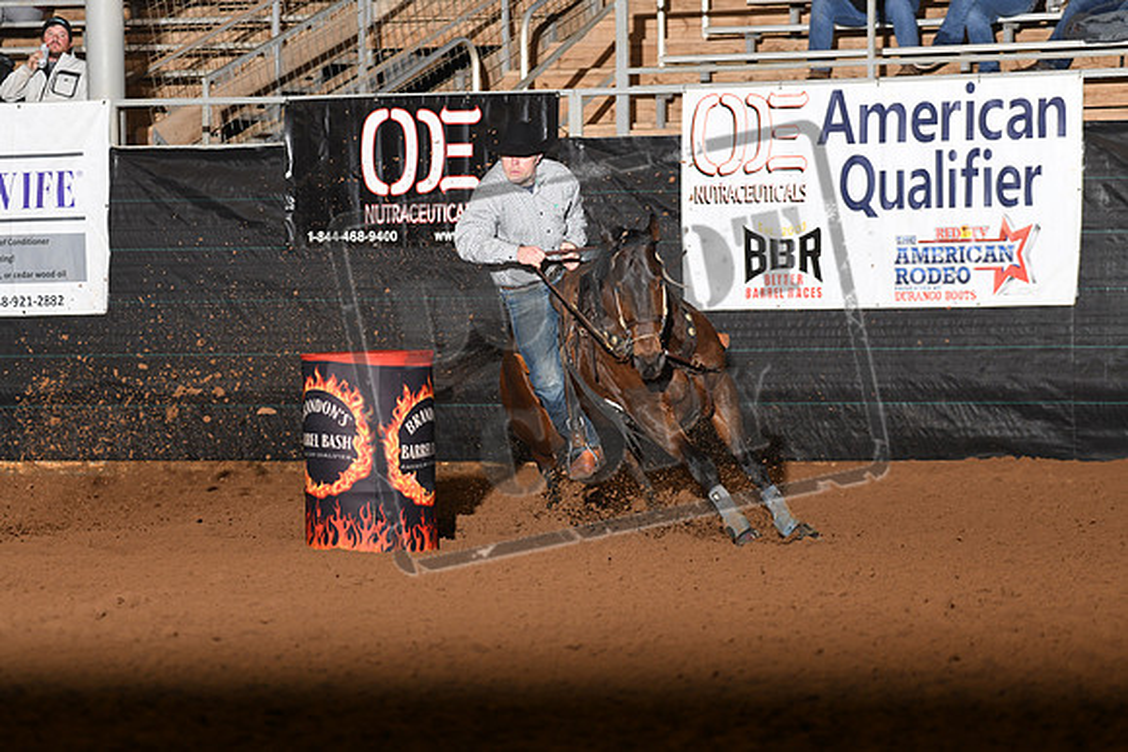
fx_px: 6581
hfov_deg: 9.8
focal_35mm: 210
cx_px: 564
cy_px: 376
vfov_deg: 6.5
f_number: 5.6
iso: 1000
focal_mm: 210
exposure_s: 1/250
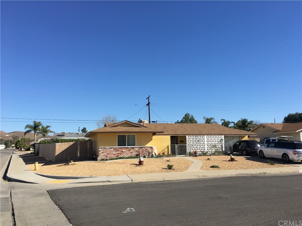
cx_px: 151
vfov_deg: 48.2
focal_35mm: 29
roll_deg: +1.4
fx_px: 253
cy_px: 113
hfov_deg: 61.7
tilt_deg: +7.4
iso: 25
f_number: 2.2
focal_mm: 4.15
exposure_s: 1/1637
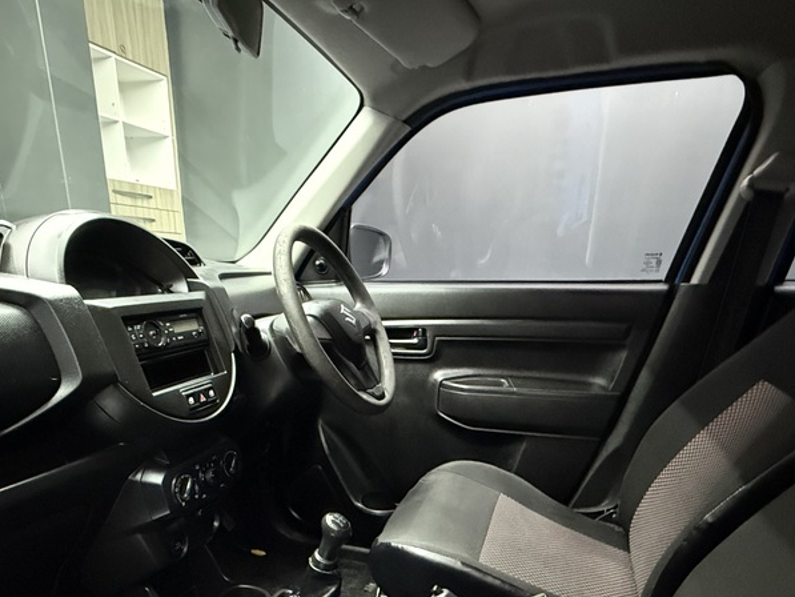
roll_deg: -2.3
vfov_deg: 52.6
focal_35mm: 24
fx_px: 551
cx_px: 369
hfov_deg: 71.5
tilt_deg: -23.0
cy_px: 490
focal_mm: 2.22
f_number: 2.2
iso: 1600
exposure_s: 1/25
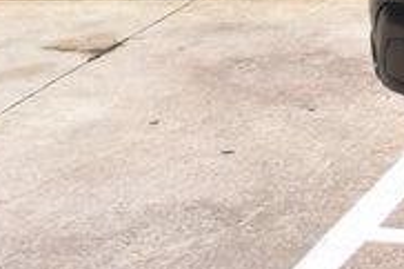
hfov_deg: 8.4
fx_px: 2455
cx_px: 1034
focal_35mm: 219
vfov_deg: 6.1
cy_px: -273
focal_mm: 26
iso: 400
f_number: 11
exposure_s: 1/500
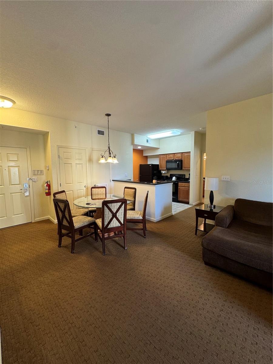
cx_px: 136
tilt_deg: -5.3
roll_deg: +0.8
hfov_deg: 85.7
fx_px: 147
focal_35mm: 14
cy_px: 182
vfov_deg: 102.1
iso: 160
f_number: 2.2
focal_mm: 2.22
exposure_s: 1/60
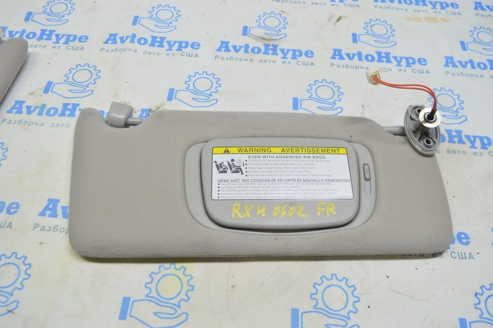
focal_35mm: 32
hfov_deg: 59.5
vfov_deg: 41.6
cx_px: 246
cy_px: 164
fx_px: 431
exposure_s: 1/20
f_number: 5.6
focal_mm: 21
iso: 400
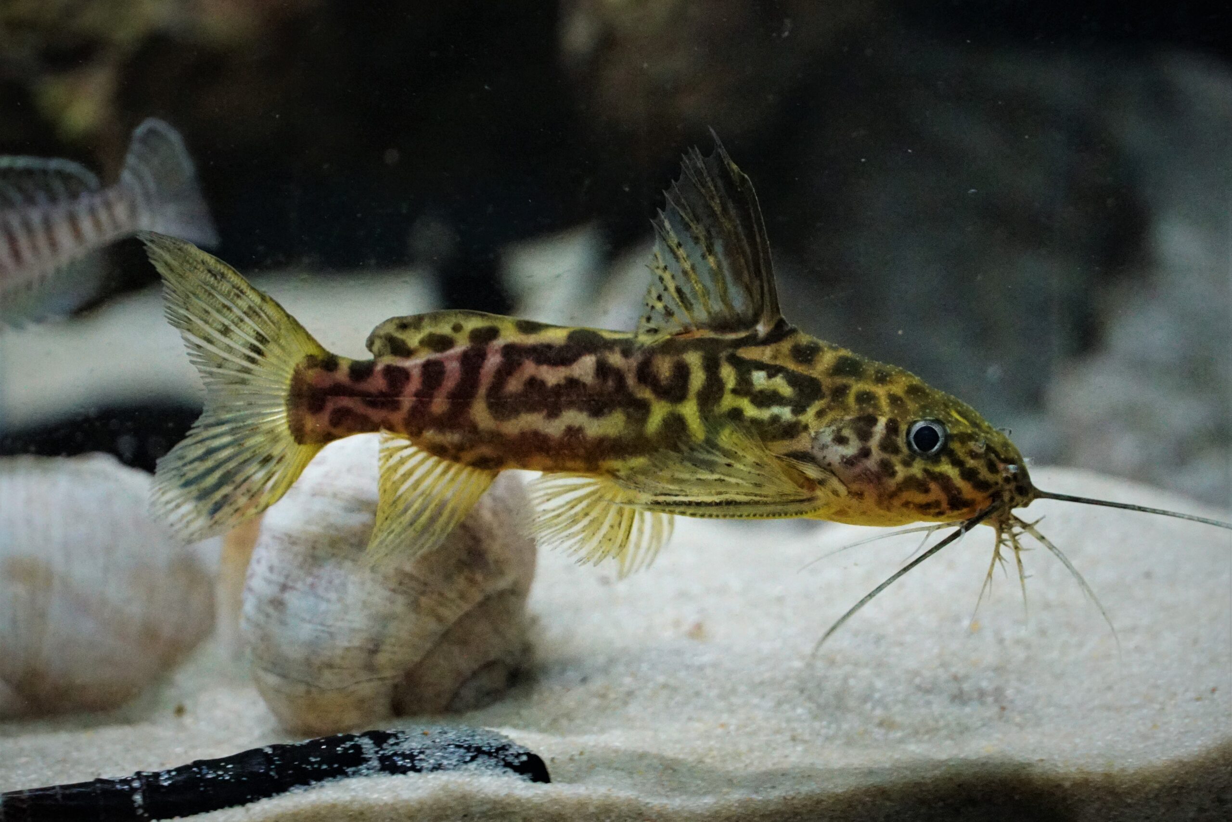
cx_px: 616
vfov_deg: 6.8
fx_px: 6930
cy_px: 411
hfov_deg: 10.2
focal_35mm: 202
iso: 10000
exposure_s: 1/250
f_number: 5.6
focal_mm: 135
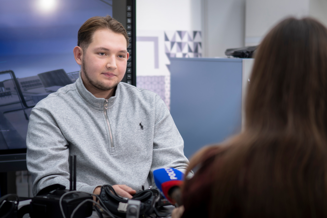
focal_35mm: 79
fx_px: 722
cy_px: 109
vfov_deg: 17.2
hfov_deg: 25.5
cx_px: 165
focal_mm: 50
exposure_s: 1/160
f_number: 1.8
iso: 160
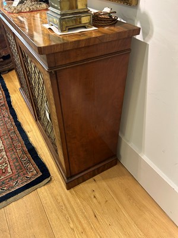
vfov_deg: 67.3
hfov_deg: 53.1
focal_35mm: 26
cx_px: 89
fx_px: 178
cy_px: 119
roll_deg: +0.8
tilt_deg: -40.8
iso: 400
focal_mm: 5.7
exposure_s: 1/50
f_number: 1.5
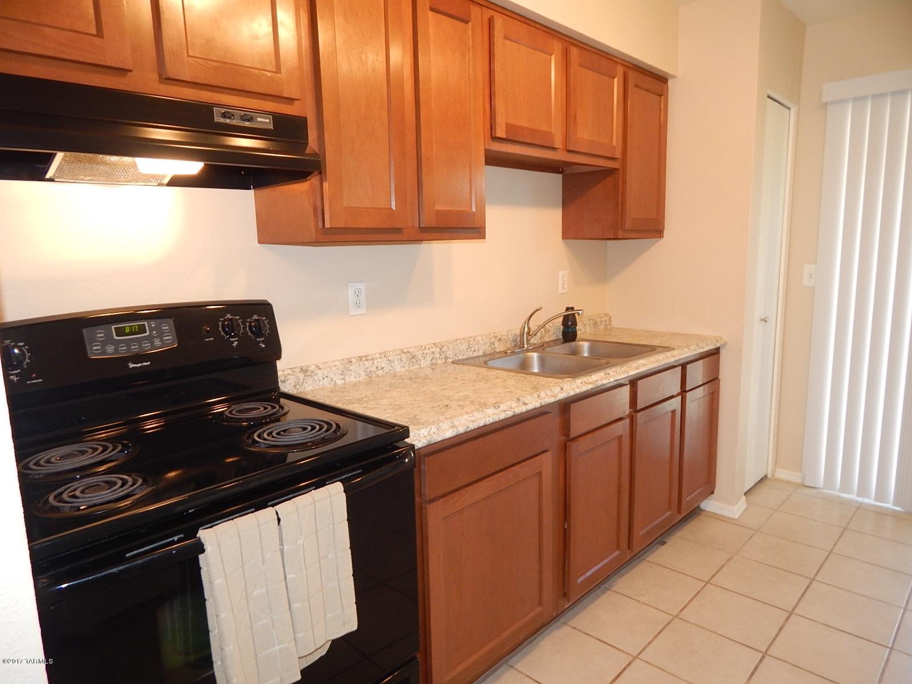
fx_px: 580
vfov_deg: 61.1
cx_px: 456
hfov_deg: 76.4
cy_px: 342
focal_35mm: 22
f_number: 3
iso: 200
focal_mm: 4
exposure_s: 1/30
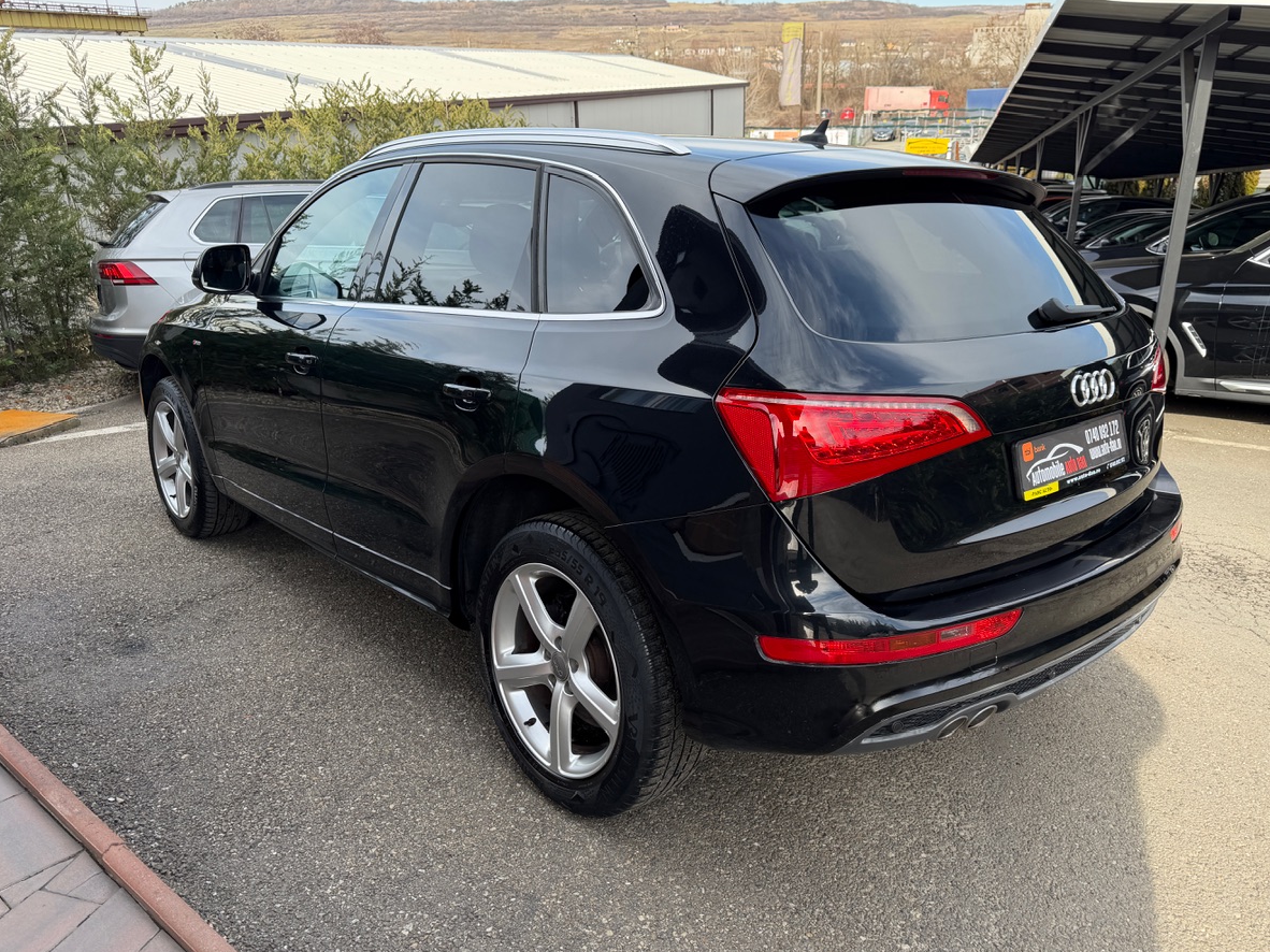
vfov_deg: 53.0
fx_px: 954
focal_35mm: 26
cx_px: 668
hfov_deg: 67.3
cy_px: 450
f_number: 1.78
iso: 80
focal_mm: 6.76
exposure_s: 1/888
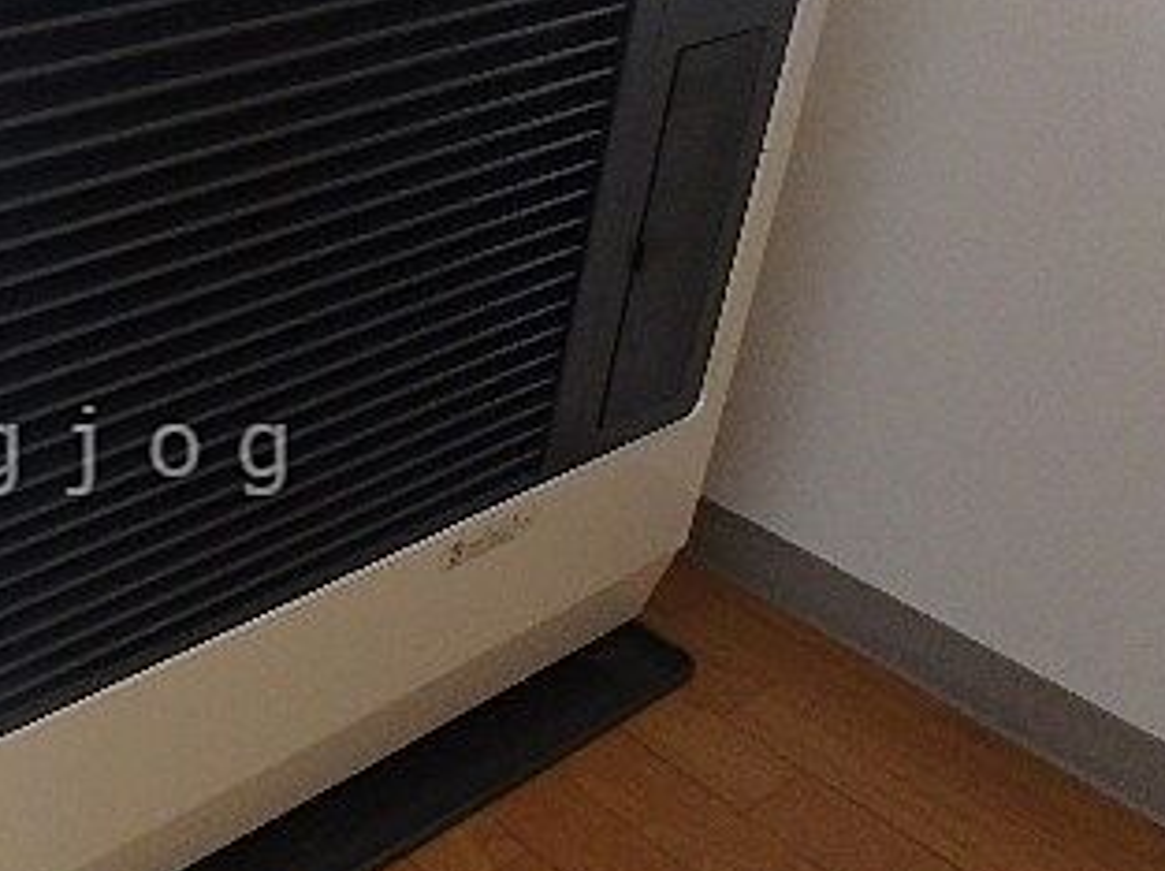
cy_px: 450
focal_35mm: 43
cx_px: 52
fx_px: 1446
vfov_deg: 33.5
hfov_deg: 39.7
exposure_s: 1/60
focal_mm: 3.7
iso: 800
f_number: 3.5
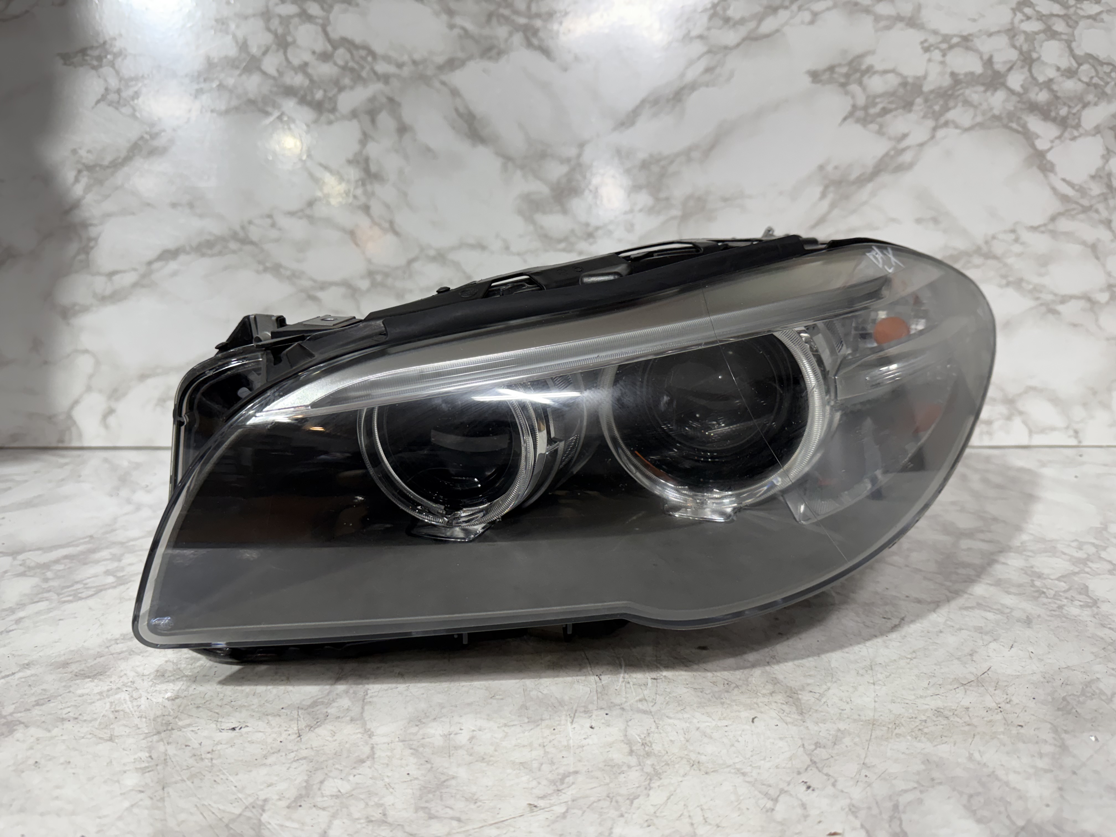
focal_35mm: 24
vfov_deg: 56.8
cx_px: 558
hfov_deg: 71.6
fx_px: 774
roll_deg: -0.6
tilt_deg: -10.4
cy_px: 418
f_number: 1.78
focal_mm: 6.76
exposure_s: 1/120
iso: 200
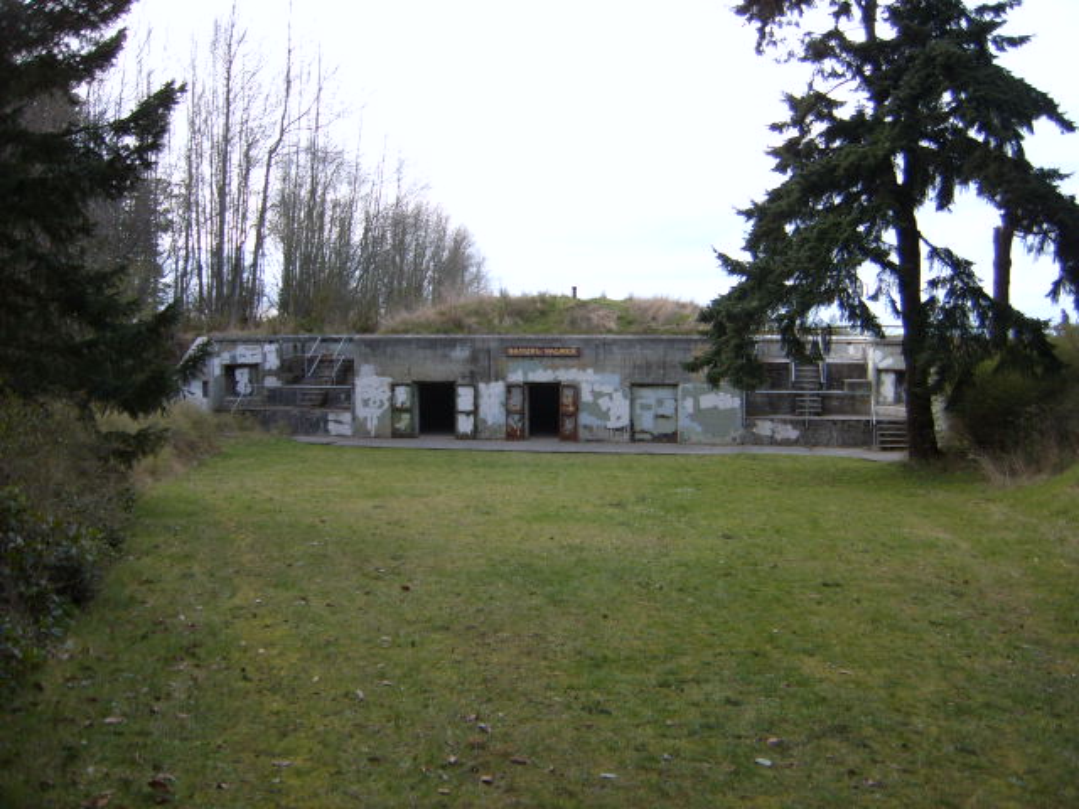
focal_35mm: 35
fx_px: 1091
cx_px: 540
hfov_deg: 52.6
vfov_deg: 40.7
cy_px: 404
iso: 50
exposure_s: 1/180
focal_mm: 5.8
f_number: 2.8
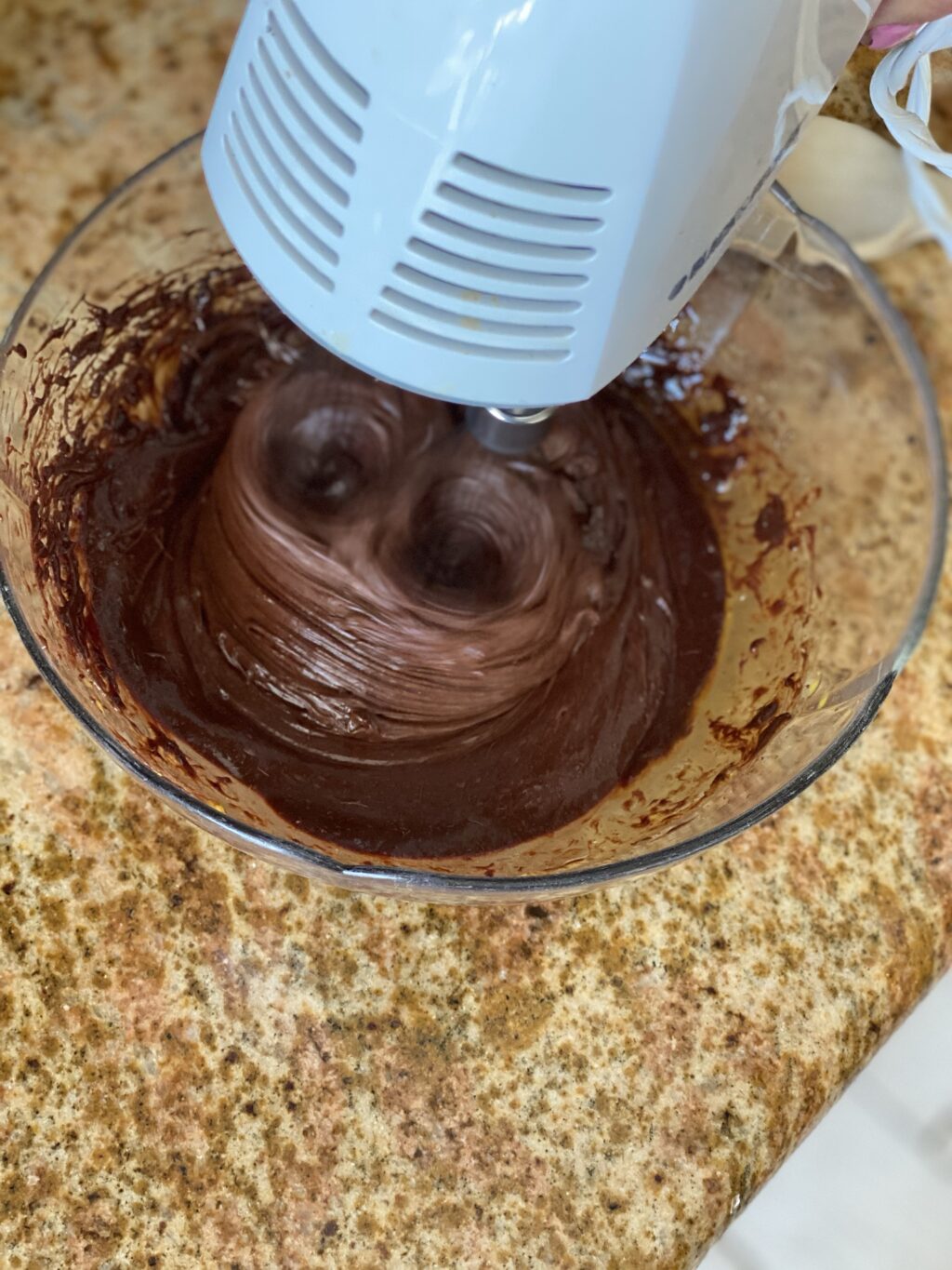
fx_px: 1906
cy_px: 635
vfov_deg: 36.8
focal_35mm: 52
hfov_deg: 28.0
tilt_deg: -61.0
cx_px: 476
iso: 250
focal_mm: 6
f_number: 2
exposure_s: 1/97
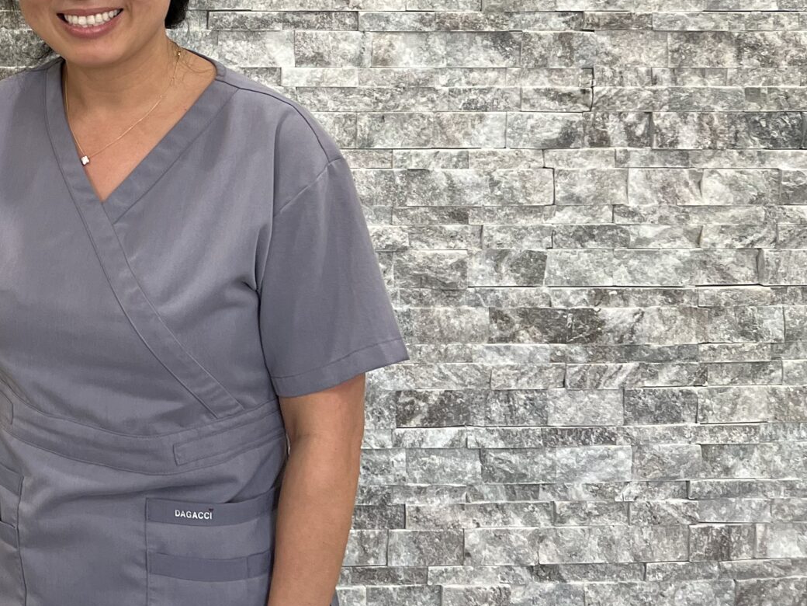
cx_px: -124
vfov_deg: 21.6
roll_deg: -0.3
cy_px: -81
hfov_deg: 27.2
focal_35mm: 64
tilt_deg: +0.0
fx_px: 1492
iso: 100
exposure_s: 1/120
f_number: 1.5
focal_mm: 5.7
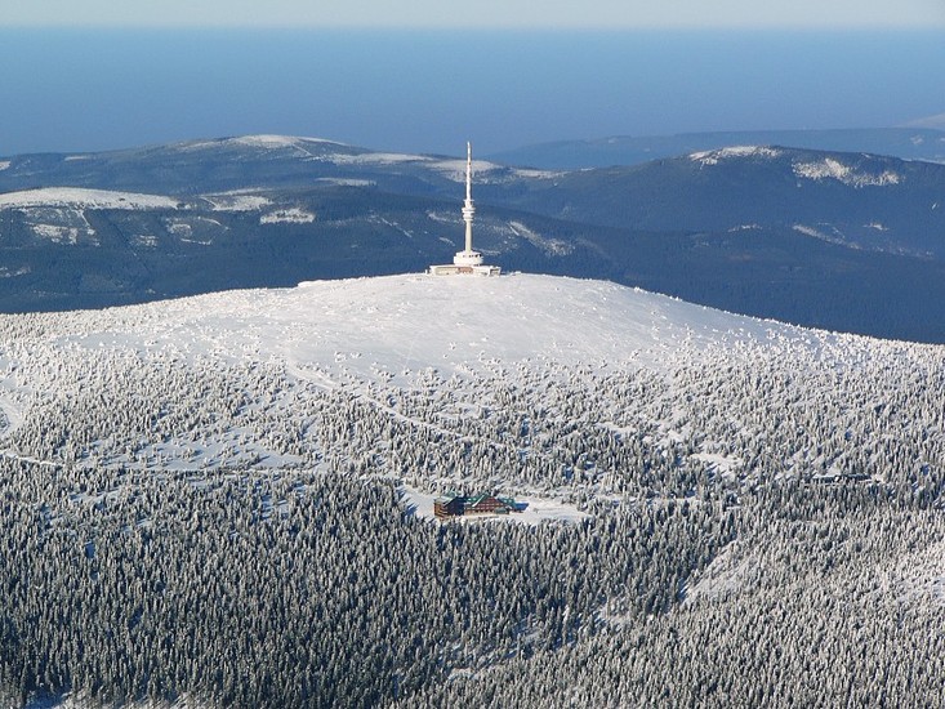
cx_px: 472
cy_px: 354
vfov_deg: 9.3
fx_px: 4341
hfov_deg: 12.4
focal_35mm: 159
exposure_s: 1/800
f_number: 4.6
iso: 50
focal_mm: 26.5
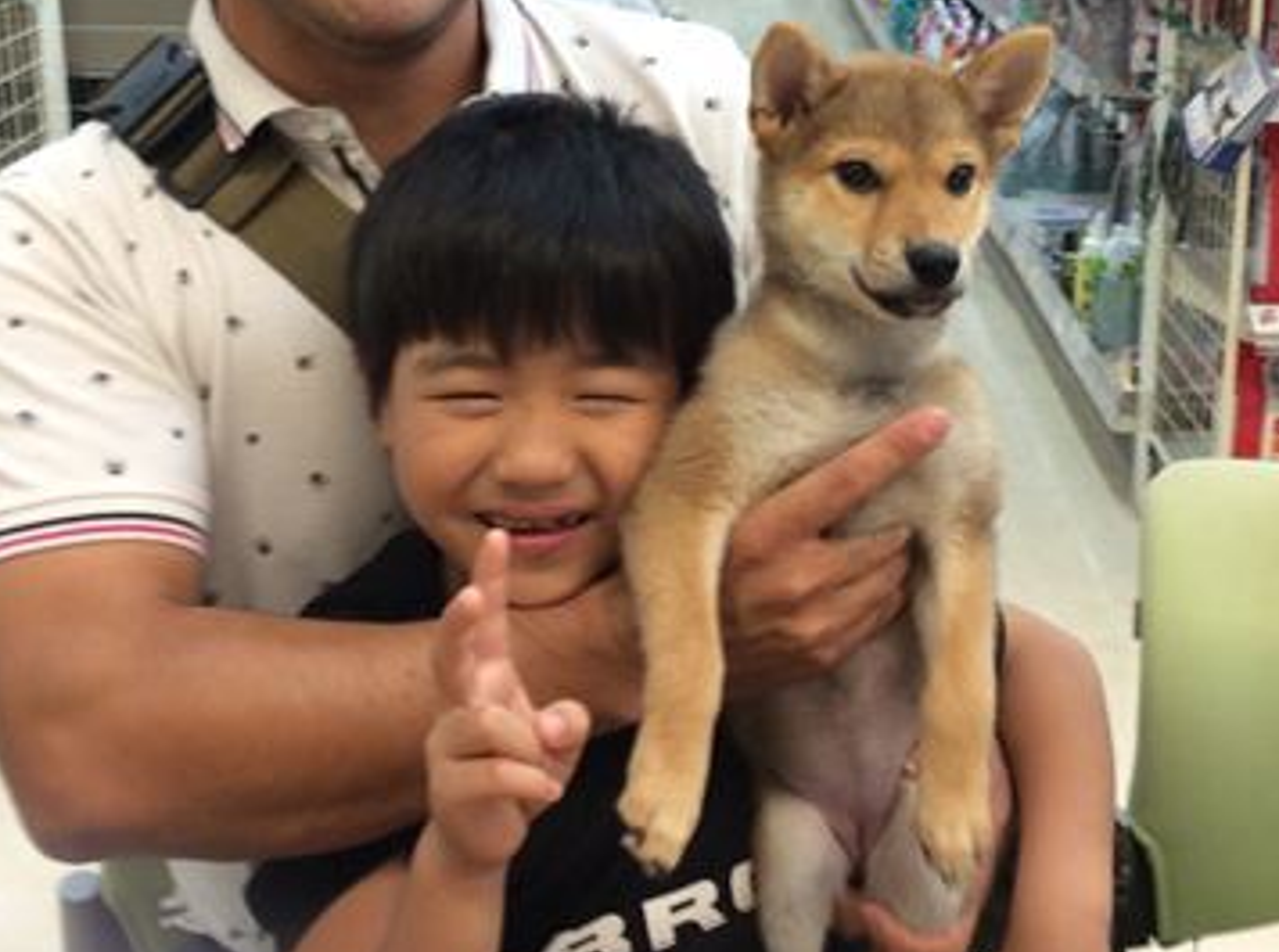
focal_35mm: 54
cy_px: 251
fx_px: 1990
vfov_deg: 26.6
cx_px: 661
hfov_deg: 35.6
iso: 64
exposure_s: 1/24
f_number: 2.4
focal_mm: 3.3
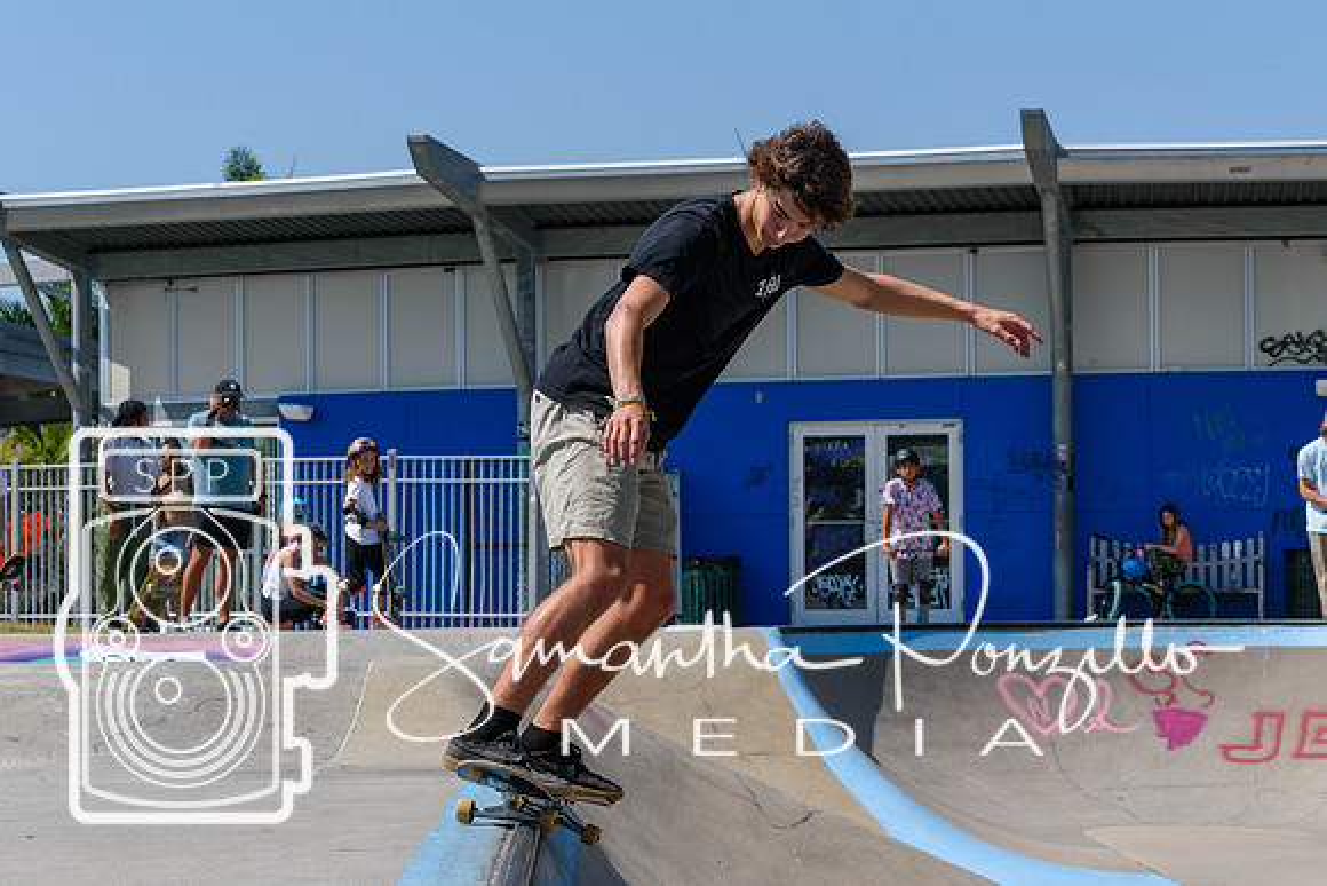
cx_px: 664
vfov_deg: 13.0
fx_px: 3871
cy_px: 443
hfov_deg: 19.5
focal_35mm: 105
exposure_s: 1/800
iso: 200
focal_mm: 70
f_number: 7.1
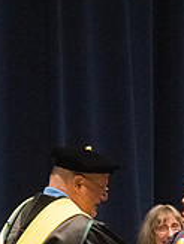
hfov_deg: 2.4
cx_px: 83
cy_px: 329
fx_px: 4483
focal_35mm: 635
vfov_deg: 3.1
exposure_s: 1/250
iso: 8000
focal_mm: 160
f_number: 4.5
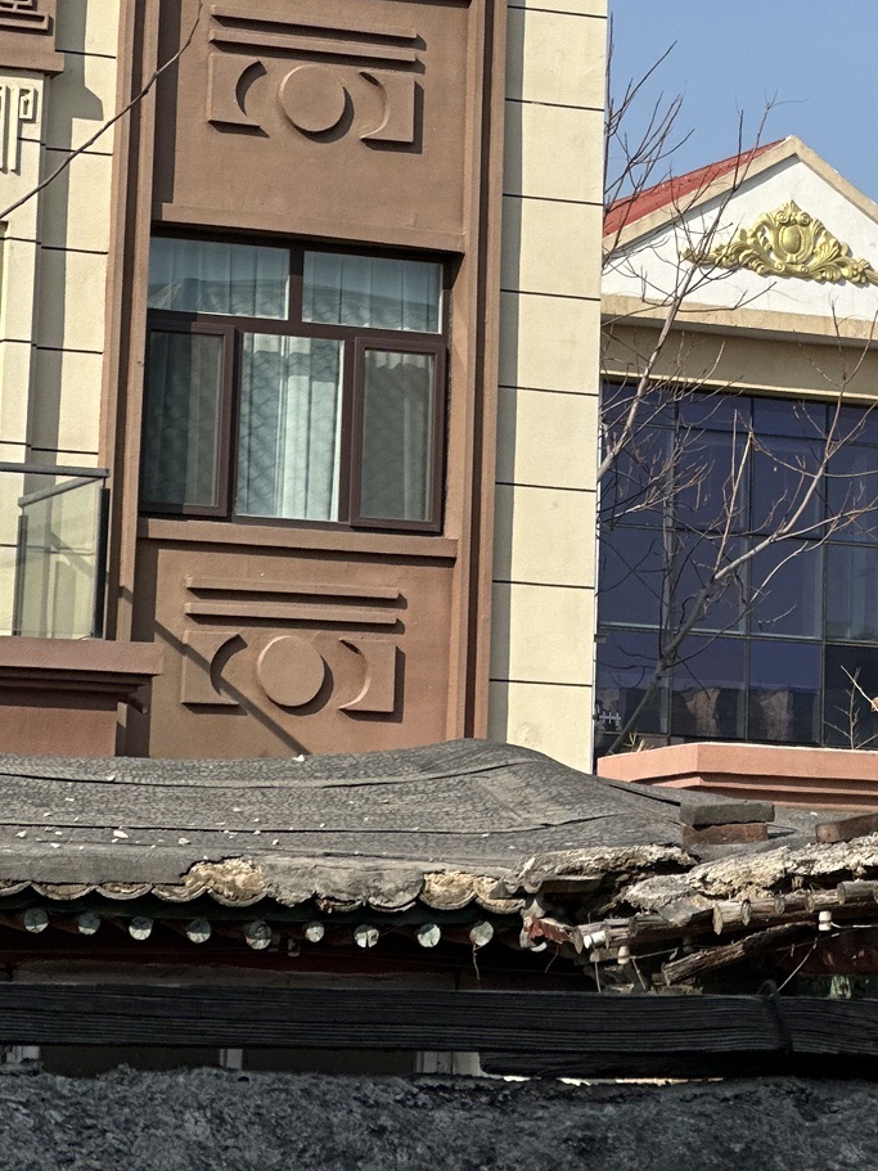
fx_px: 5717
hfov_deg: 8.7
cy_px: -19
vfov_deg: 11.6
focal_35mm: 169
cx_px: 906
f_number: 2.8
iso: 32
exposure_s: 1/889
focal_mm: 9
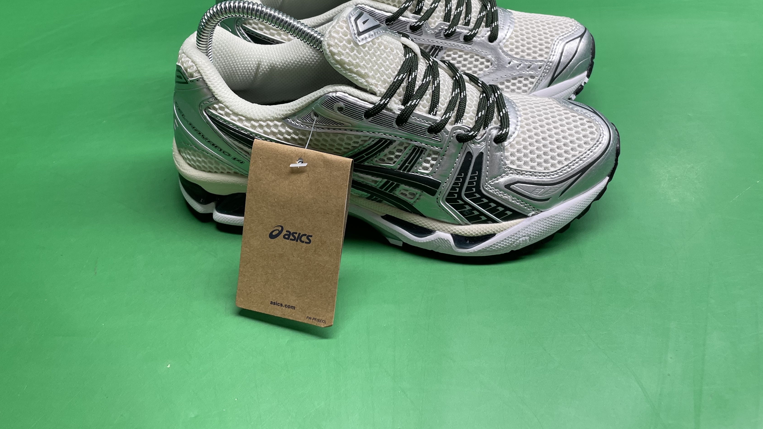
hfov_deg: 58.0
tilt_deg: -37.7
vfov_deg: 33.7
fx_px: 688
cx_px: 380
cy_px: 88
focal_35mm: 34
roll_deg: +1.6
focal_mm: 4.2
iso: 80
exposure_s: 1/100
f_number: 1.6
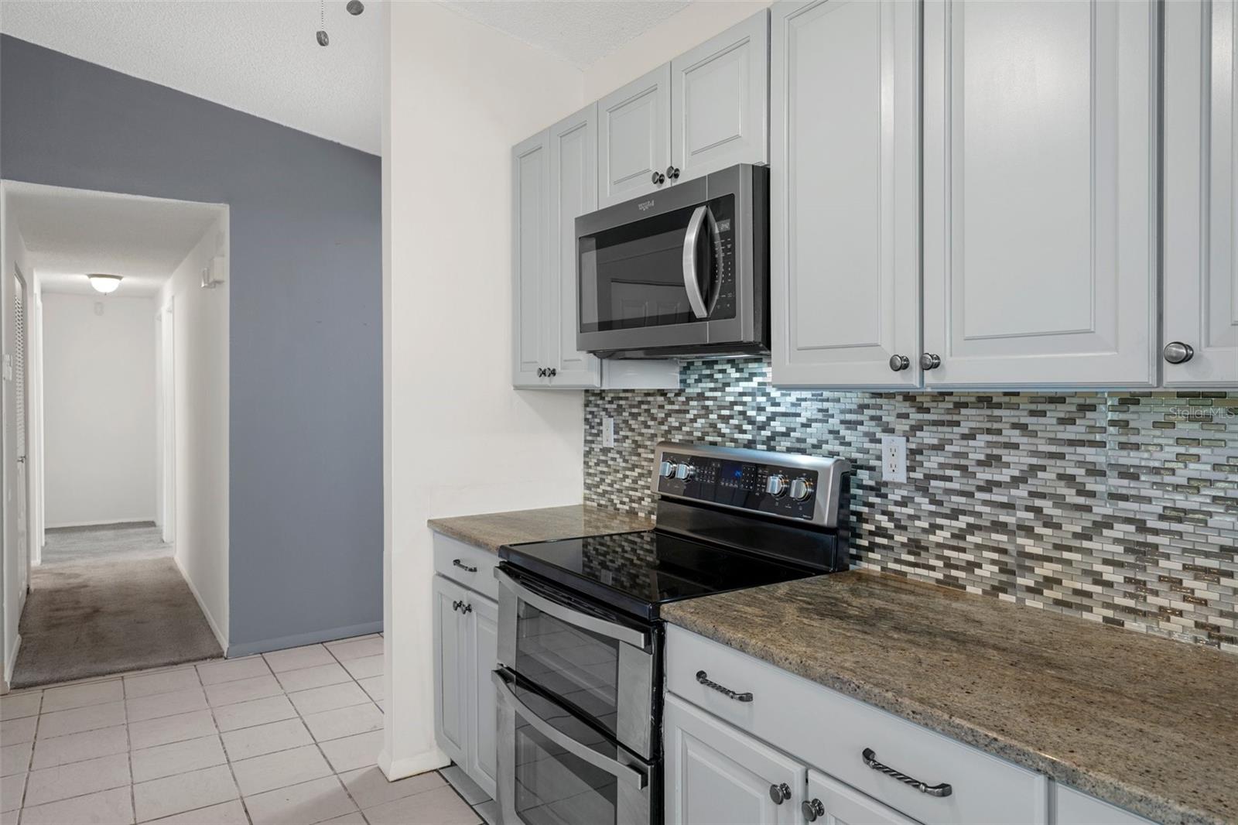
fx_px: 791
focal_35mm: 23
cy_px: 412
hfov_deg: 76.1
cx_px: 619
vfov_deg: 55.1
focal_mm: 23
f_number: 9
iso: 320
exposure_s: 1/1.25
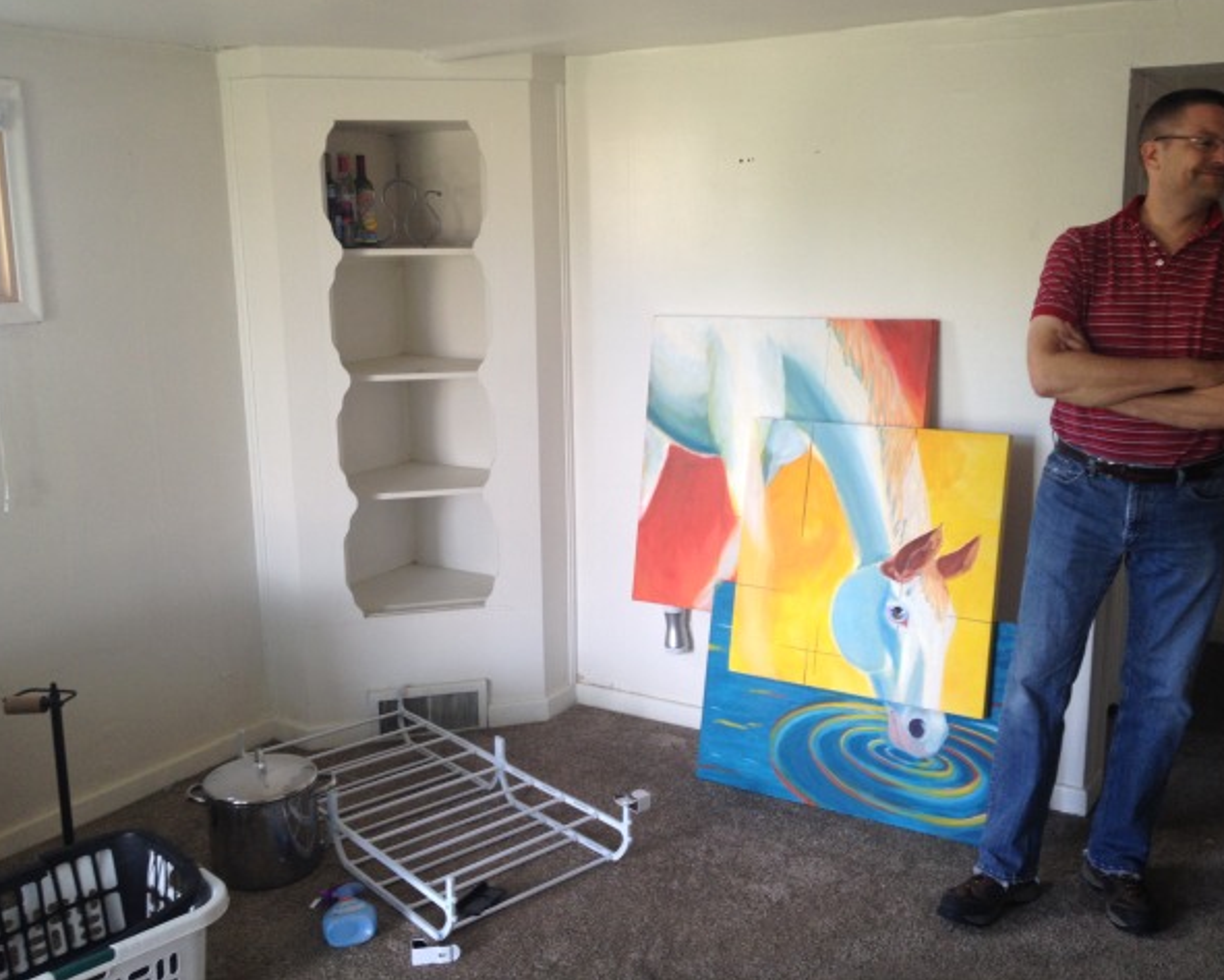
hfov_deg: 49.1
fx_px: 1341
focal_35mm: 37
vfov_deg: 40.1
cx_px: 642
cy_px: 487
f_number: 2.4
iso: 64
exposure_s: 1/24
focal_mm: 4.28
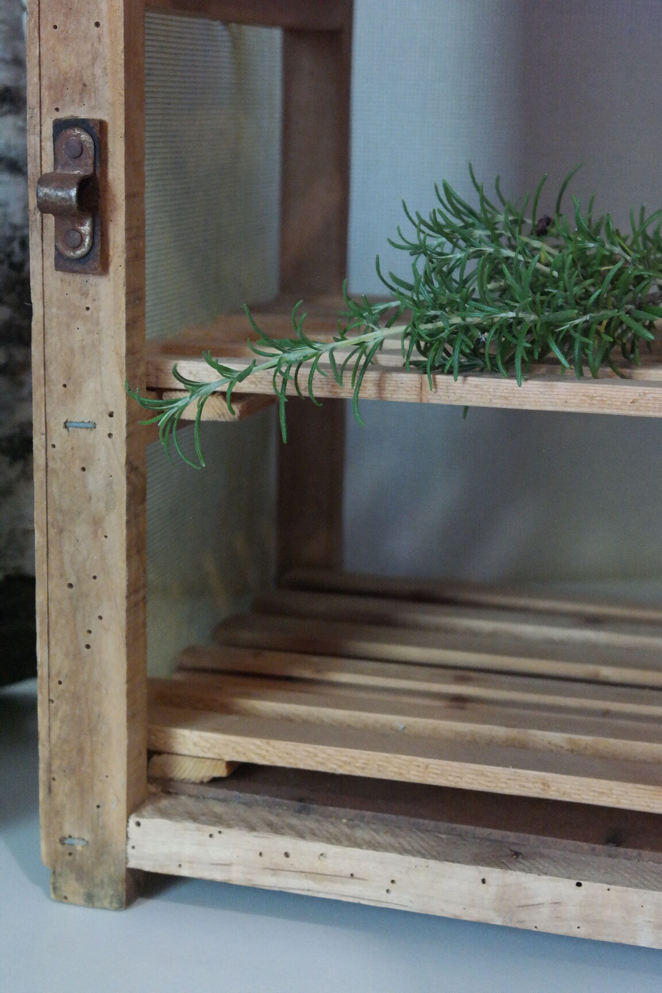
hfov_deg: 19.7
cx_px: 331
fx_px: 1903
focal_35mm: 69
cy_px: 496
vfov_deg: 29.2
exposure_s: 1/50
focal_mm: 45
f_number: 5.6
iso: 3200
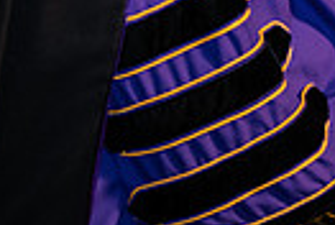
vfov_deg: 5.0
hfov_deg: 7.4
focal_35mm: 274
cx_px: 440
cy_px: -109
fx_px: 2556
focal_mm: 62
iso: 1600
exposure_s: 1/200
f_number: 6.3
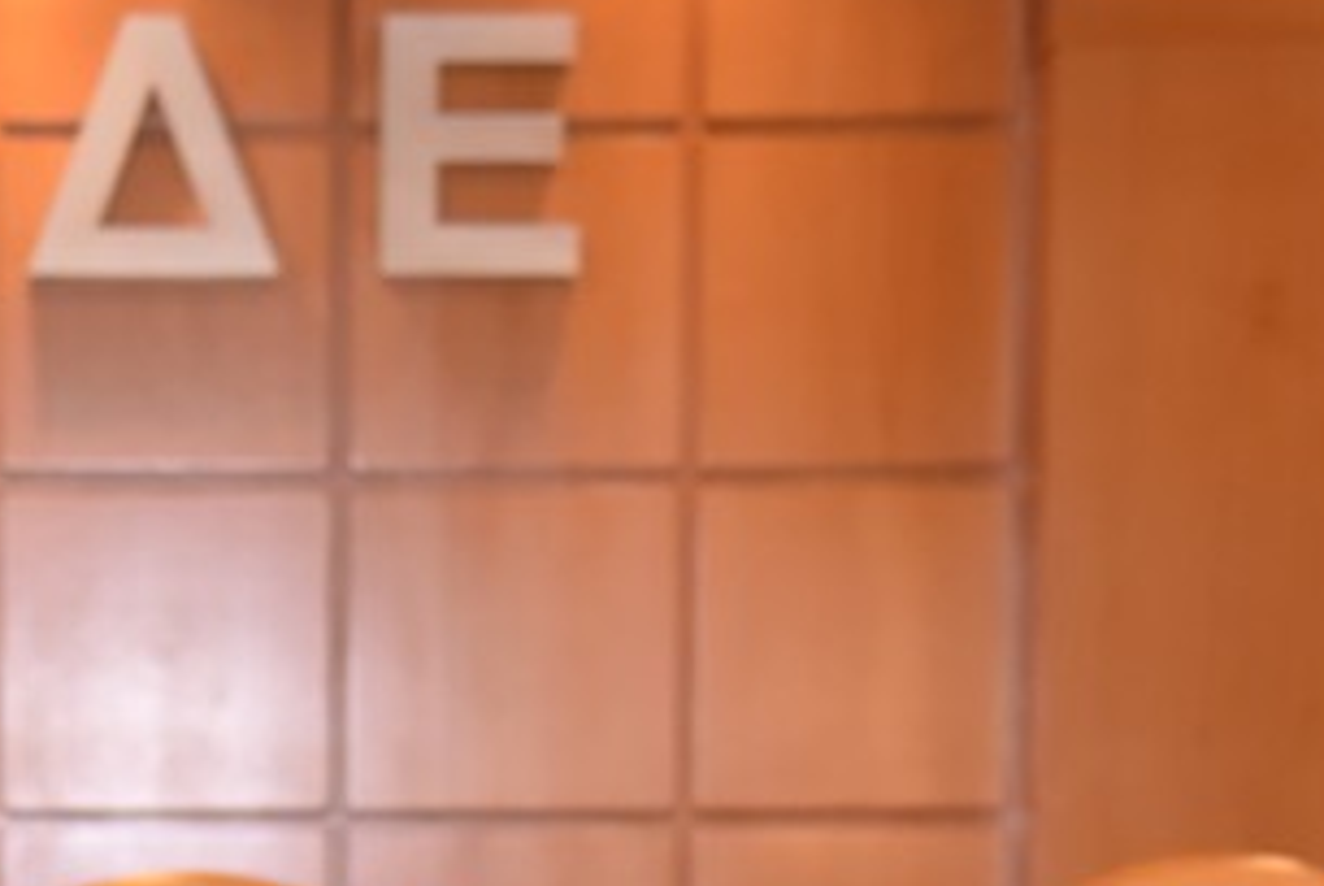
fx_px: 5927
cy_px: 1377
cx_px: 139
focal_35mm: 161
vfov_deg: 8.3
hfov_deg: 12.7
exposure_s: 1/400
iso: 1250
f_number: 4
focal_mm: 48
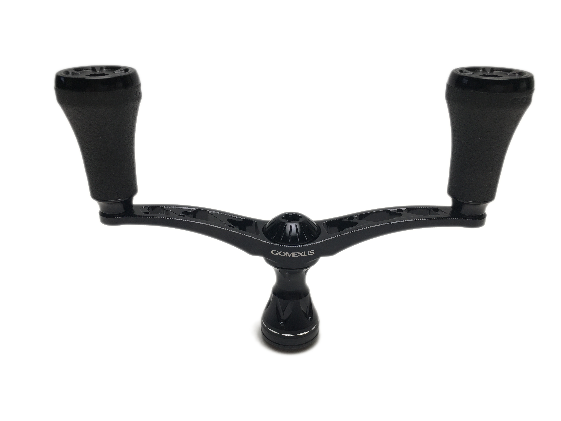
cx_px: 280
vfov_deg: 48.2
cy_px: 210
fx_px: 470
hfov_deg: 61.7
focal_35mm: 29
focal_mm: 4.15
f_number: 2.2
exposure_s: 1/100
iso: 32
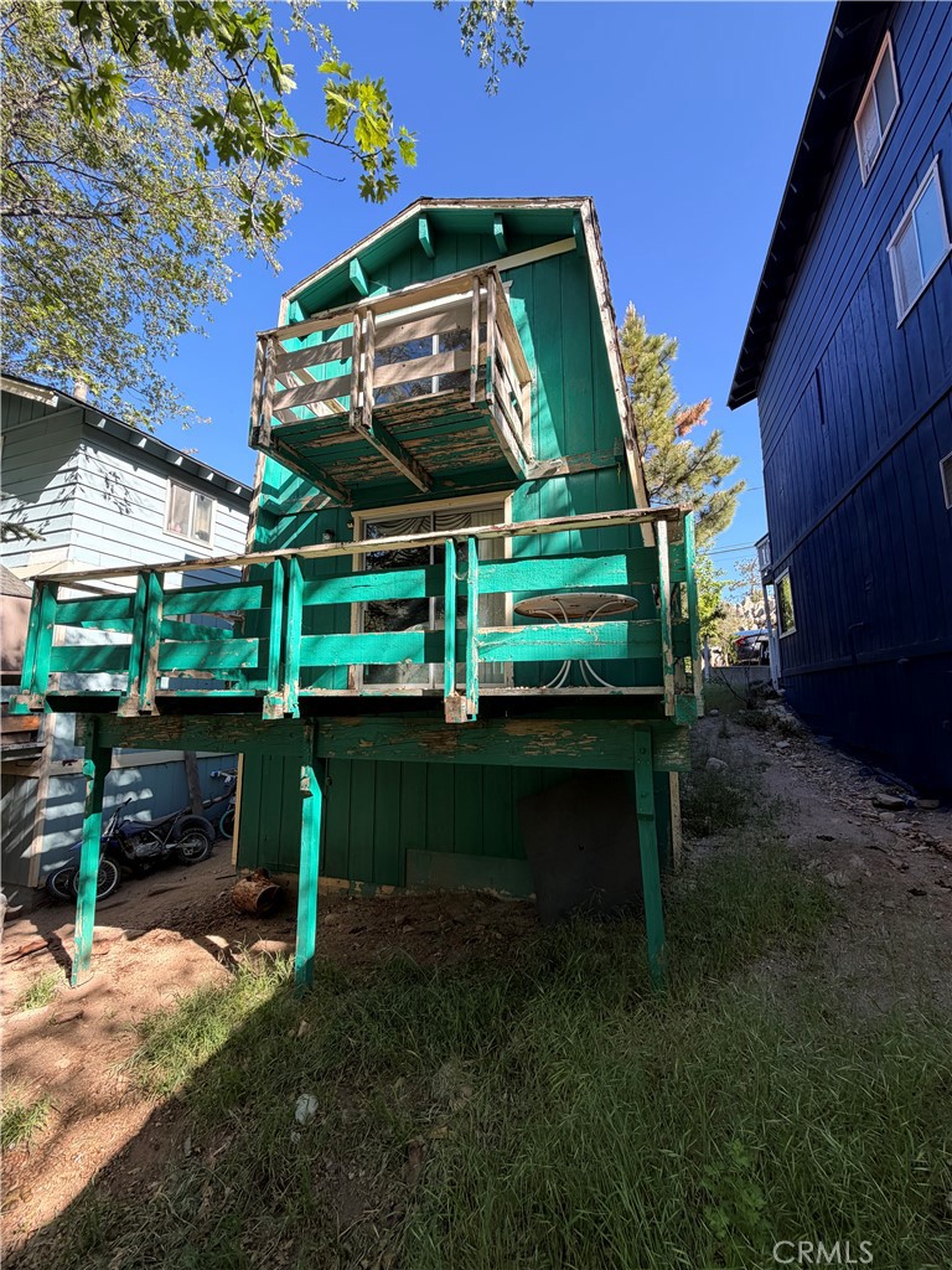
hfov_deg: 85.7
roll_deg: +0.5
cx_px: 476
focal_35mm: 14
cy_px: 635
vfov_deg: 102.1
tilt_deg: +7.8
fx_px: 513
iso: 100
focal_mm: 2.22
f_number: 2.2
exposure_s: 1/121
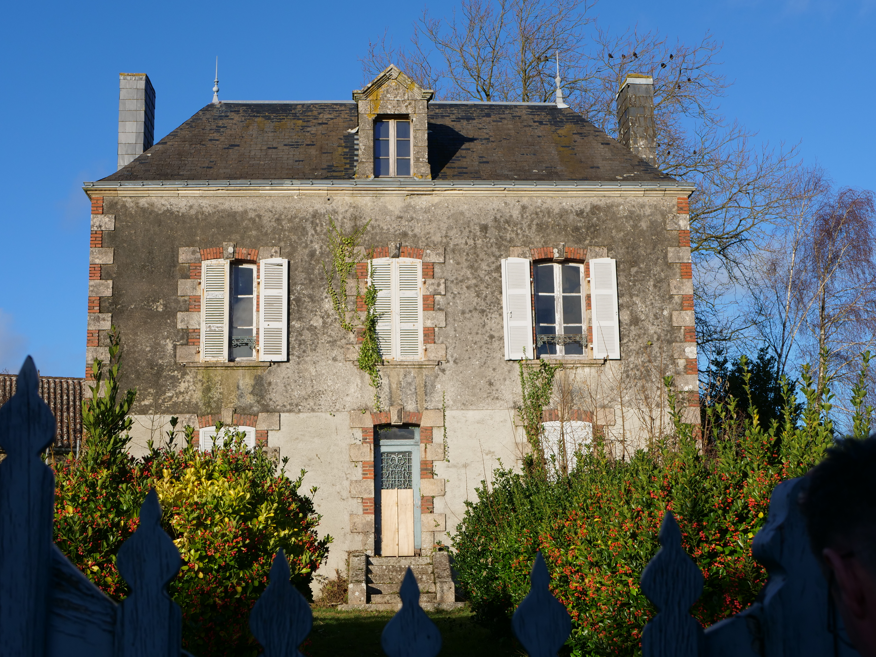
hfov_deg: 38.2
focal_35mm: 50
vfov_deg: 29.1
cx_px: 438
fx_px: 1265
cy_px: 328
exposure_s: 1/1000
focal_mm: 25
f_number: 5.6
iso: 200
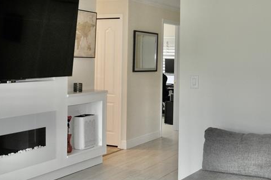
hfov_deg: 34.9
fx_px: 429
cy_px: 73
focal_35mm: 57
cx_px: 171
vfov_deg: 23.7
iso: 800
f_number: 3.5
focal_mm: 18
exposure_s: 1/60
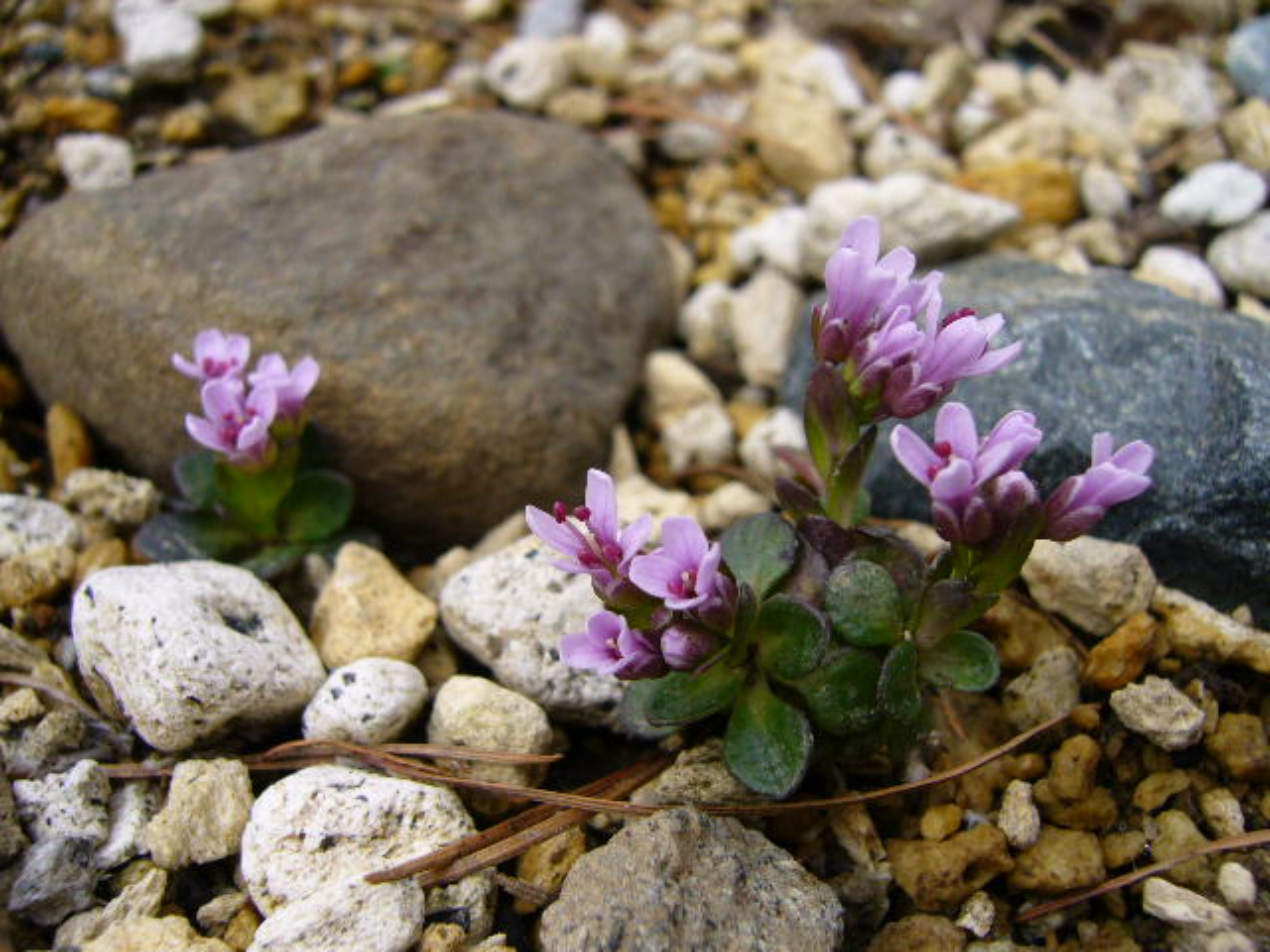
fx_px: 1284
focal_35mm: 35
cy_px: 476
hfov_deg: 52.6
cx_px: 635
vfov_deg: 40.7
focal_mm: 5.8
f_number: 5.6
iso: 80
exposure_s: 1/320
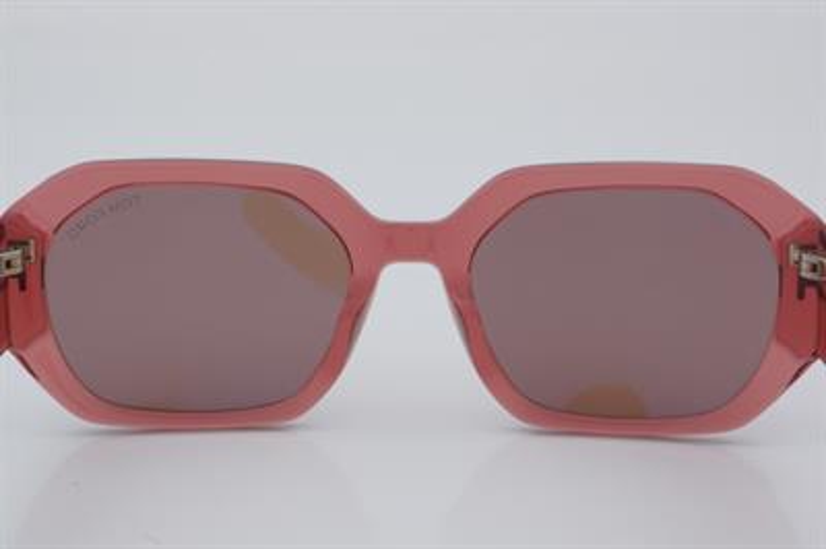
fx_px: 1719
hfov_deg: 27.0
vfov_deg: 18.2
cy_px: 274
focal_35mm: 75
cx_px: 413
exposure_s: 1/4
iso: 100
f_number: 32
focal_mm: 50
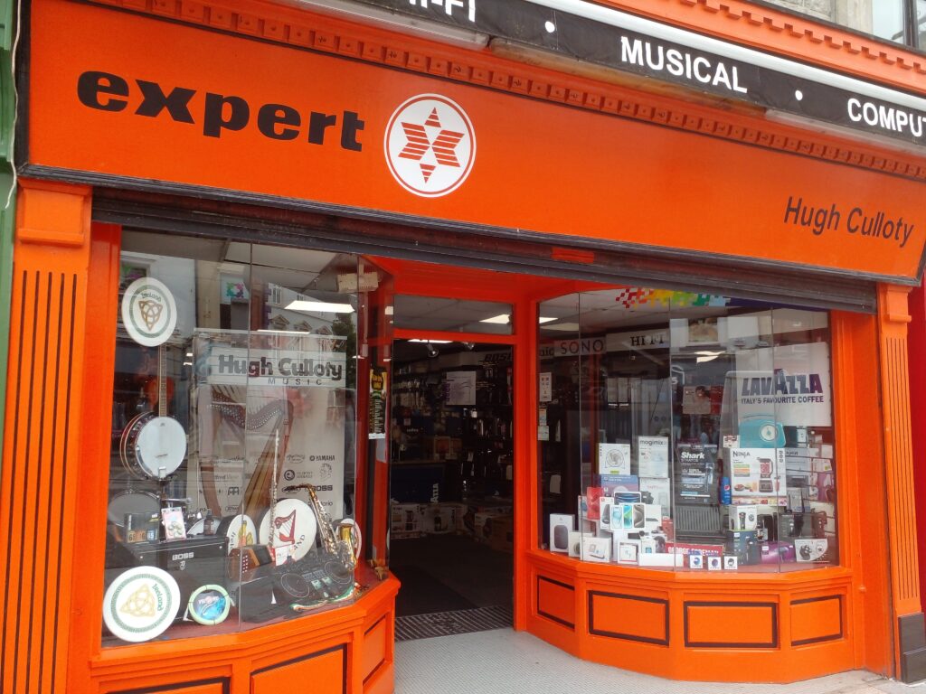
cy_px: 347
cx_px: 463
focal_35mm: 27
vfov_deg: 51.4
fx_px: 722
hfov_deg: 65.3
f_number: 1.9
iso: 40
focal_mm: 3.6
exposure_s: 1/149
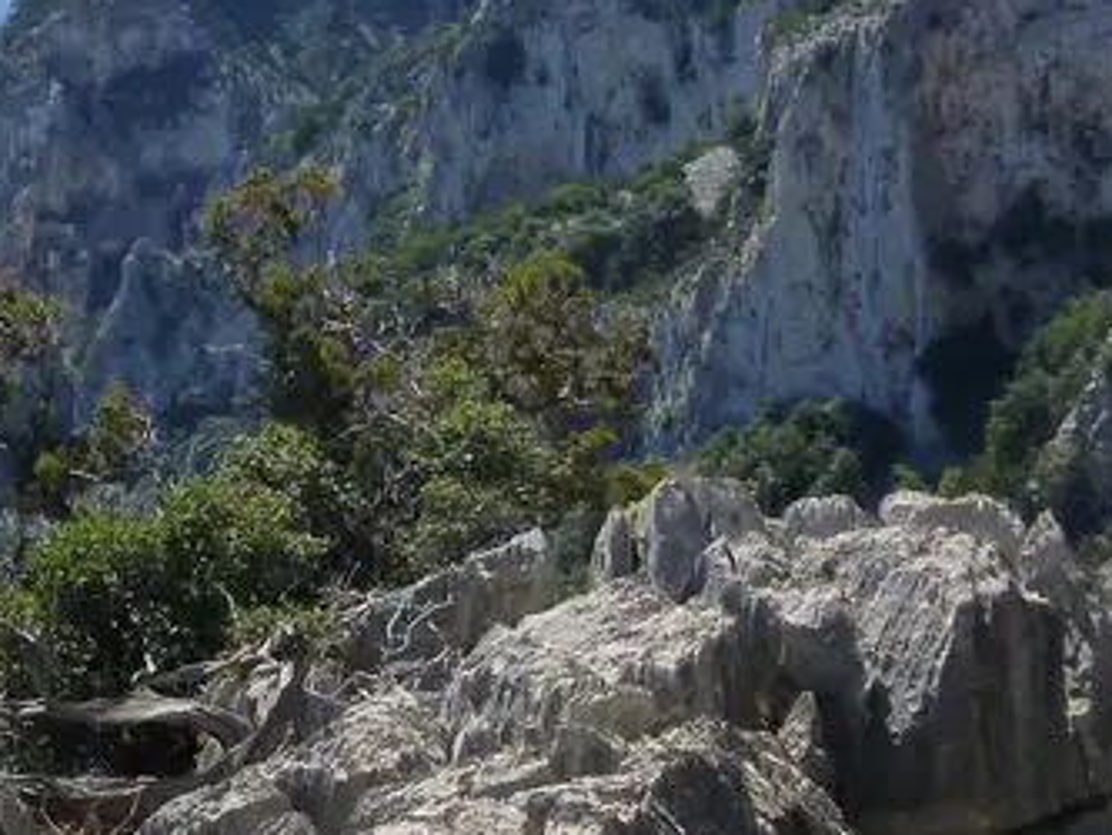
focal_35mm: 90
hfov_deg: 20.9
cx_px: -47
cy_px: 30
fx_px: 2892
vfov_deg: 16.1
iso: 160
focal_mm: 4.5
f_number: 9
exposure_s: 1/200
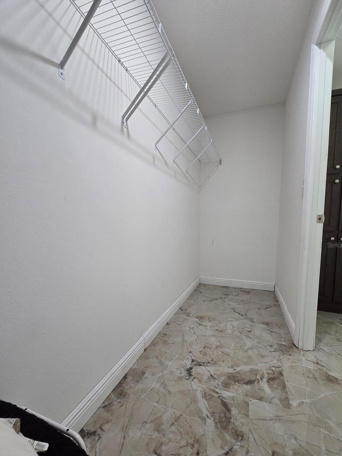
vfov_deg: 101.9
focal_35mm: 14
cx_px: 172
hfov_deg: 85.7
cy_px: 245
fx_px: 184
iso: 250
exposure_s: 1/60
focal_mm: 2.2
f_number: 2.2
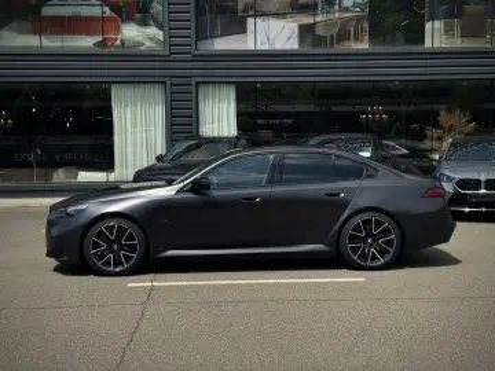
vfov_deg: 30.3
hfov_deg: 39.7
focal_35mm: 48
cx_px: 248
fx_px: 686
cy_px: 186
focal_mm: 6.76
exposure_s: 1/5376
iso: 64
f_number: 1.78
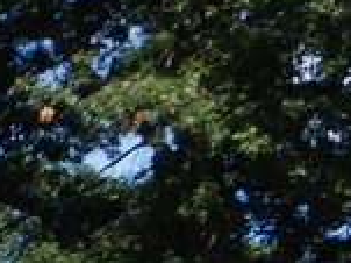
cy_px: 607
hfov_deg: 10.3
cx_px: -532
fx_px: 1651
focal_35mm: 163
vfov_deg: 8.4
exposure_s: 1/800
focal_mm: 4.3
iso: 125
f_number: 4.1
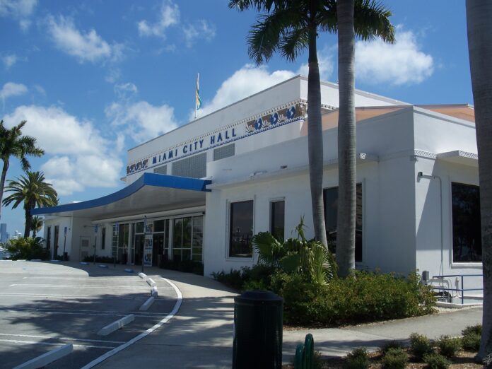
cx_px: 246
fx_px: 526
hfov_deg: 50.1
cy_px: 184
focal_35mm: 37
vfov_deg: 38.7
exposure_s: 1/800
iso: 64
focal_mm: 7.8
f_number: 4
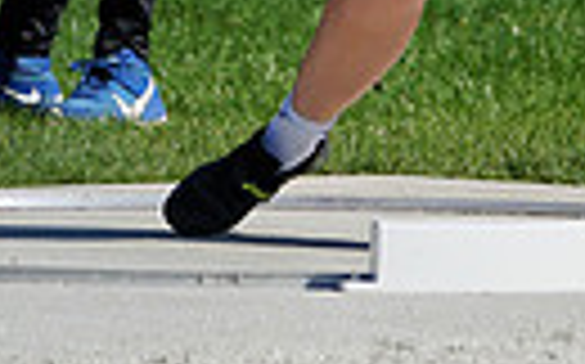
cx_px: 558
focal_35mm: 1320
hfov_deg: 1.6
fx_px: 21027
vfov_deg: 1.0
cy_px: -472
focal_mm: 250
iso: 160
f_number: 5.6
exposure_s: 1/1000
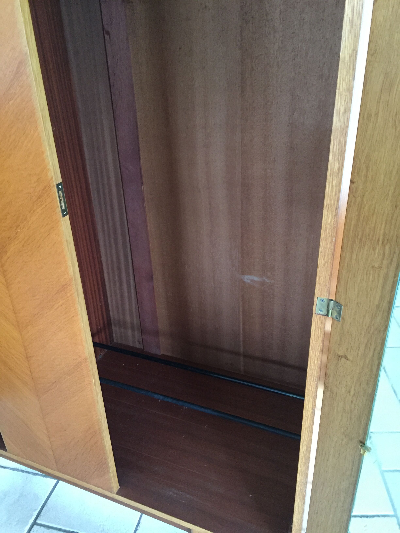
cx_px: 200
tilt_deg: -27.7
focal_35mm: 29
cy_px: 266
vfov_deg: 61.7
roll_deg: +2.1
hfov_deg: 48.2
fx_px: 447
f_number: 2.2
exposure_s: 1/8
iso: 160
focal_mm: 4.15
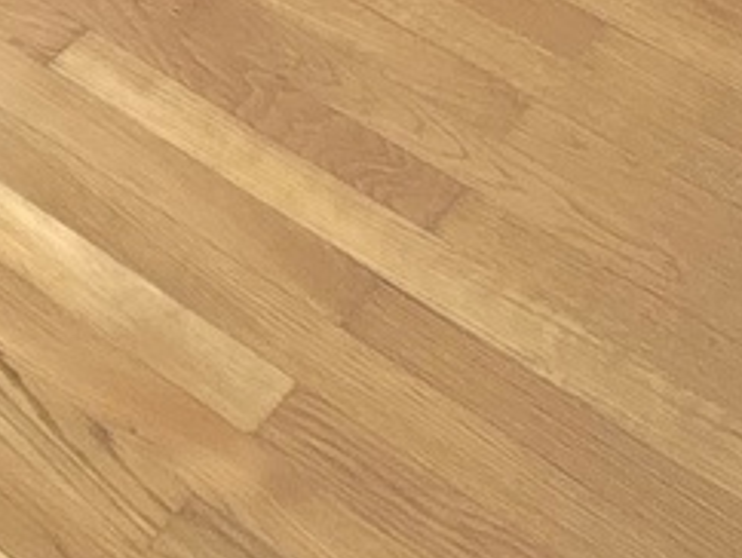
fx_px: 2210
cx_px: -524
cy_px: -1429
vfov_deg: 9.1
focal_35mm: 103
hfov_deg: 16.5
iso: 500
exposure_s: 1/60
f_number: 2.2
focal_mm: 2.2
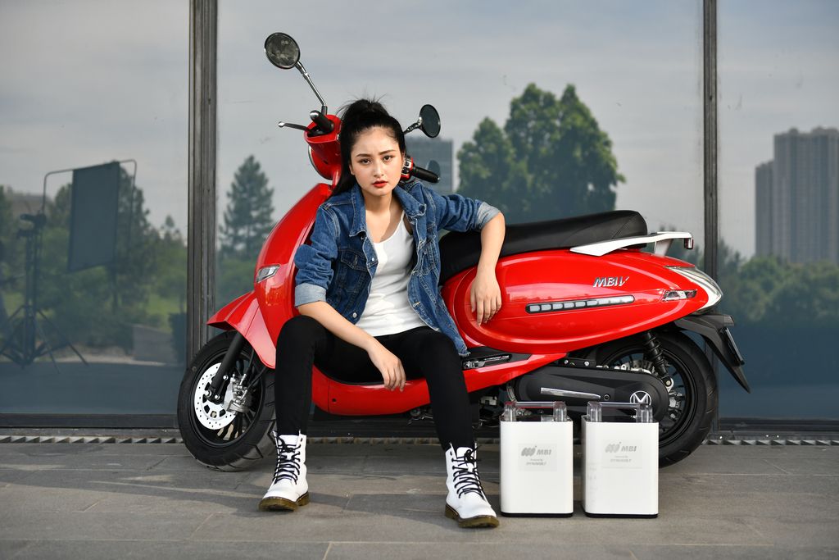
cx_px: 420
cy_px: 280
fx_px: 1165
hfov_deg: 39.6
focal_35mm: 50
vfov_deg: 27.0
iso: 400
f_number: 3.2
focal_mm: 50
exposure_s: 1/1000
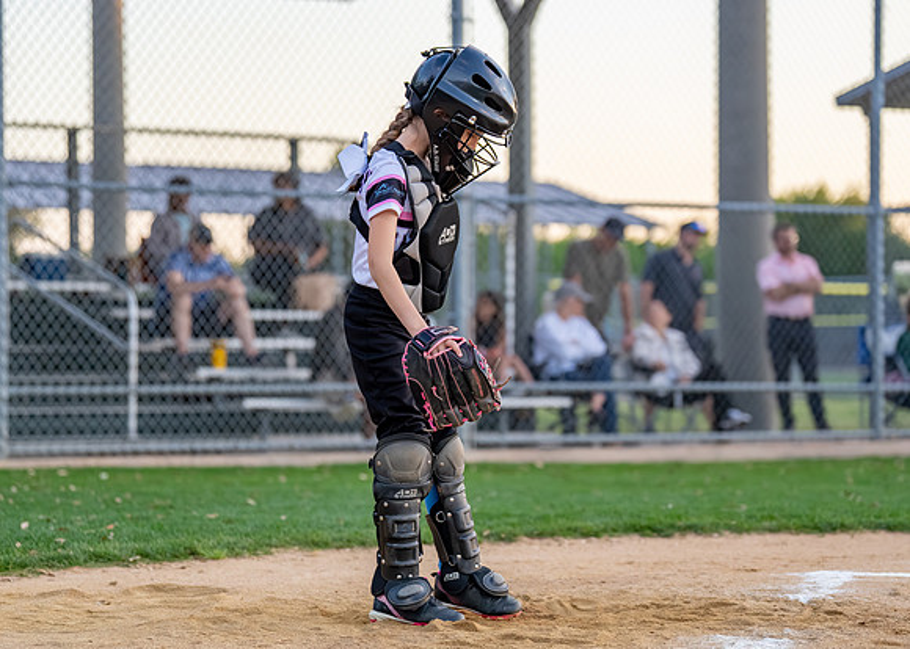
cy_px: 328
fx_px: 2877
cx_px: 416
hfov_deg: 18.0
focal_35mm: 111
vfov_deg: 12.9
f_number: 2.8
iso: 1600
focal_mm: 93
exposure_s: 1/1250
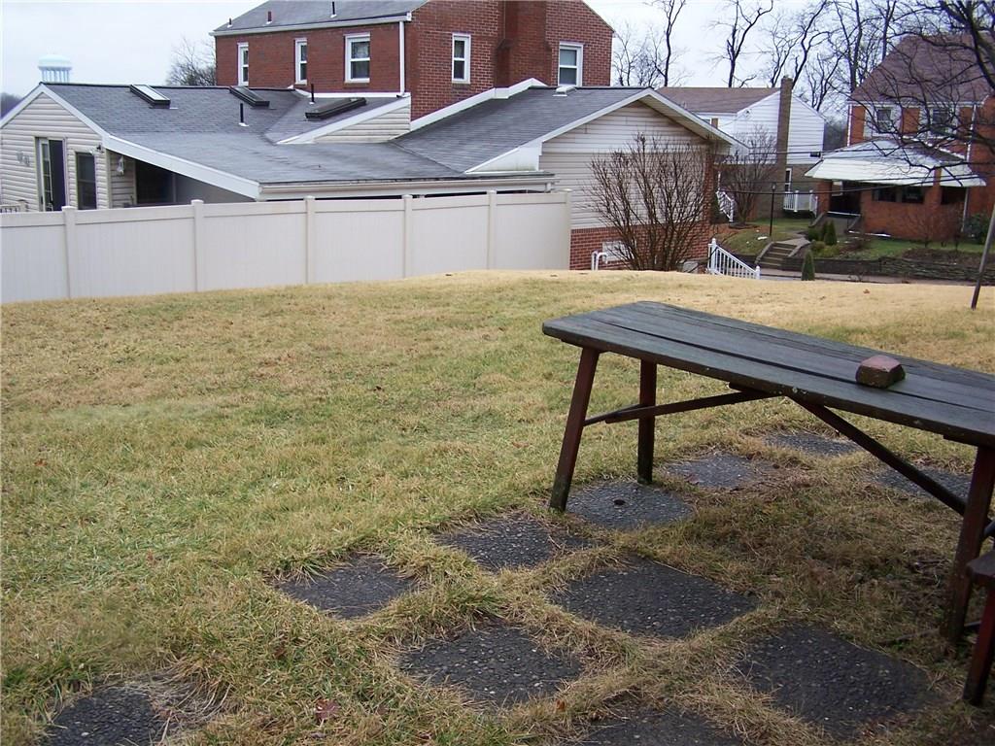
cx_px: 498
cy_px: 373
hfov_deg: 49.0
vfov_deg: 37.7
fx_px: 1092
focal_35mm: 38
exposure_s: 1/80
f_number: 2.8
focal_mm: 6.3
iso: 80
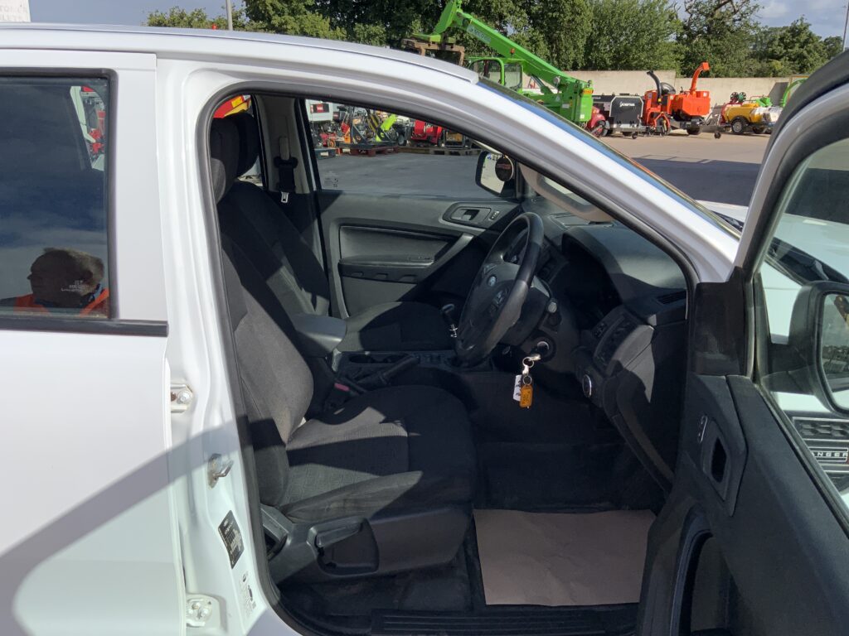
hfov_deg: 61.7
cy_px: 318
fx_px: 711
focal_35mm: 29
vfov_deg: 48.2
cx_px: 424
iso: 20
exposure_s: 1/2227
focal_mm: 3
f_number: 1.8
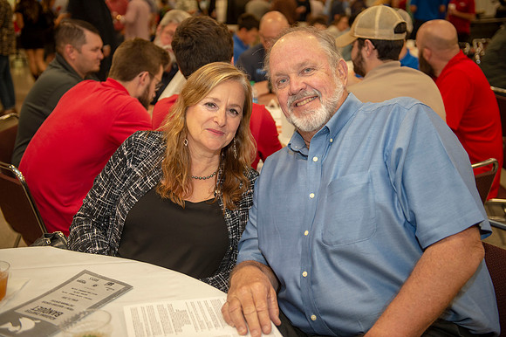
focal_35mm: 44
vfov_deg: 30.5
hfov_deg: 44.5
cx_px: 253
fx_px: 618
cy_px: 168
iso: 800
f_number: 2.8
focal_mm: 44
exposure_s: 1/125
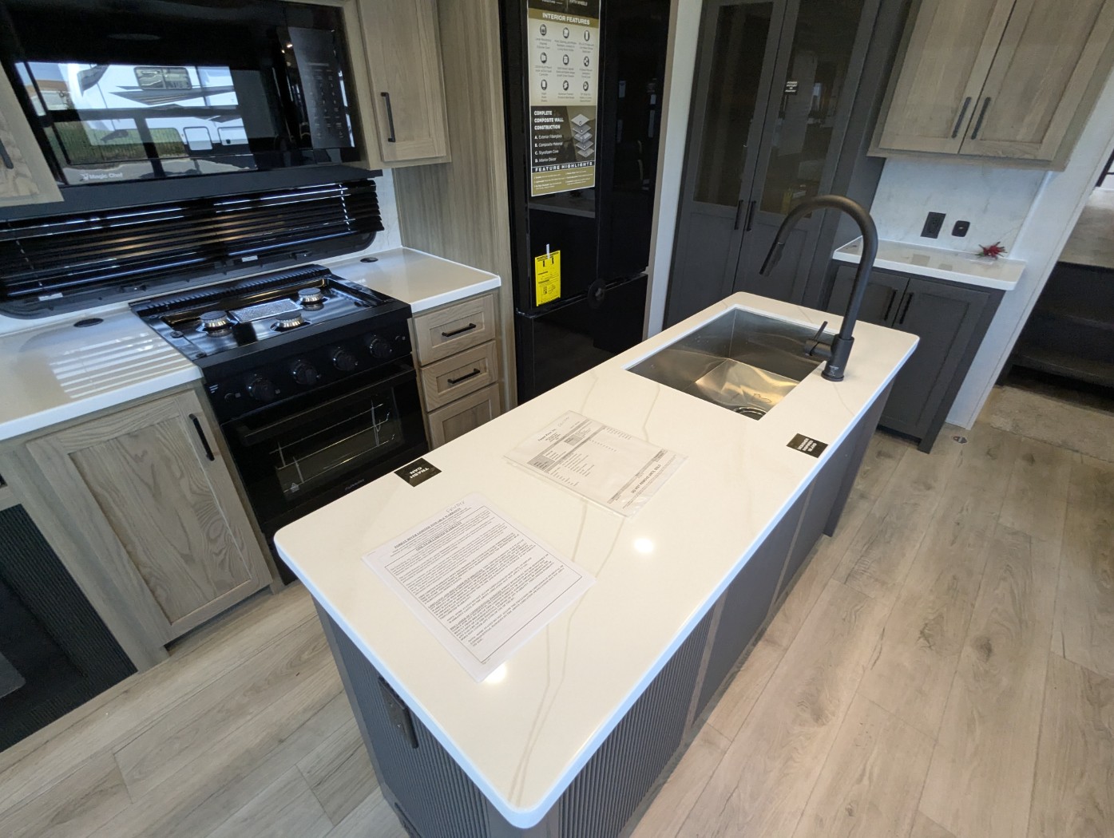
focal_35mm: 16
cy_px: 419
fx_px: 516
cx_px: 557
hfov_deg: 94.4
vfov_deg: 78.2
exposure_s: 1/125
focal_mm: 2.35
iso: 350
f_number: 2.2
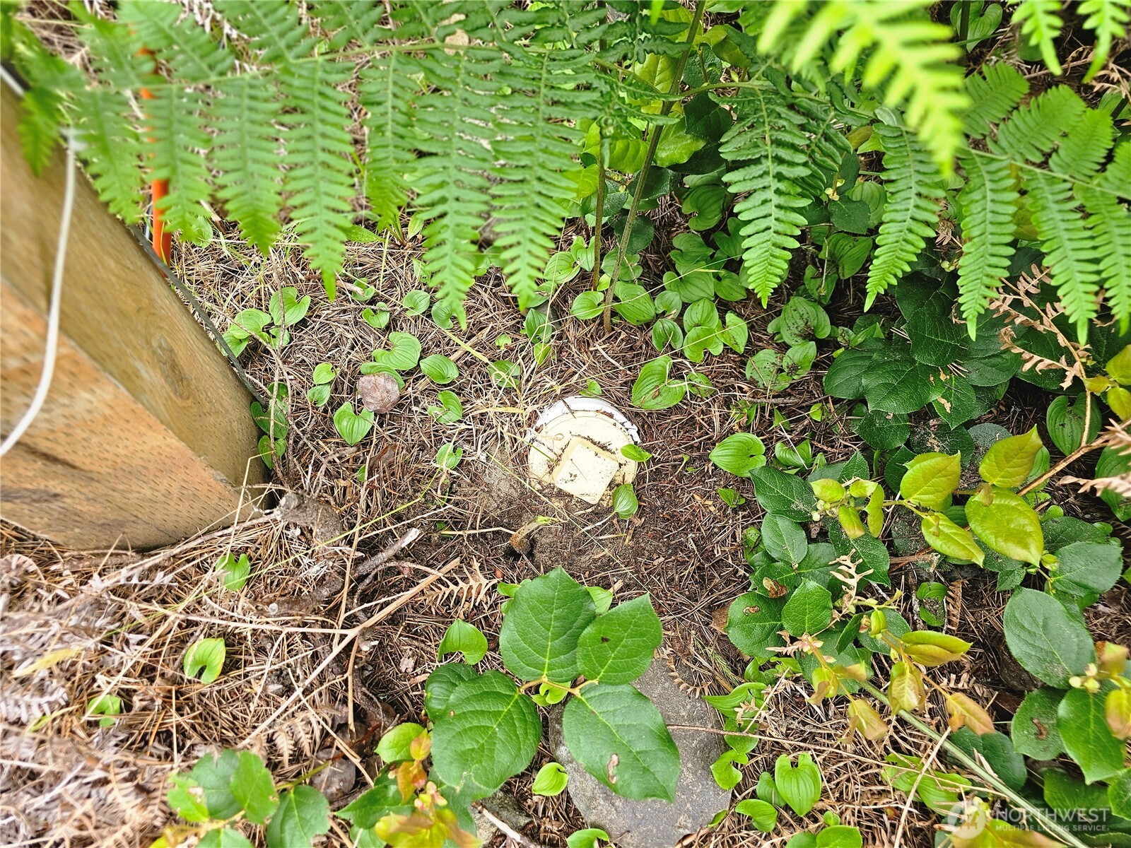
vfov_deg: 58.9
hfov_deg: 73.9
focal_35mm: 23
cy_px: 424
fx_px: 751
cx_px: 566
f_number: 1.7
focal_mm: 6.3
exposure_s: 1/120
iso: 32
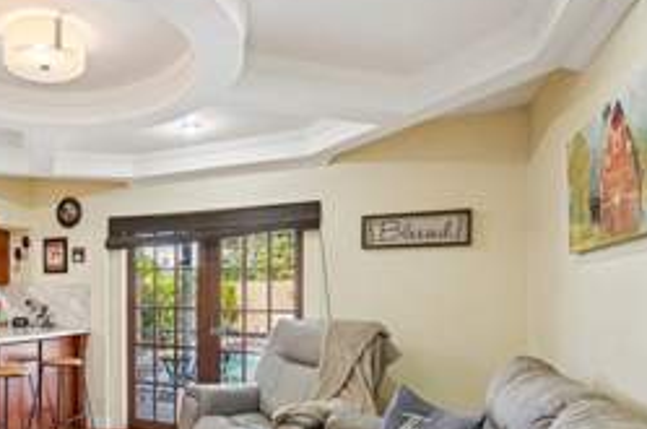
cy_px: 292
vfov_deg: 46.8
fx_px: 484
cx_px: 133
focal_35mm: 27
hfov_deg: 62.0
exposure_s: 1/15
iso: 100
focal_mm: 14
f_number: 5.6
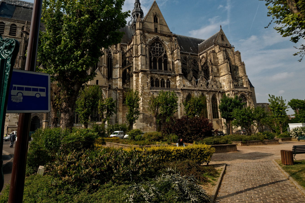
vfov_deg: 54.7
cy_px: 83
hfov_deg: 76.1
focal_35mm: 23
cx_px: 145
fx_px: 195
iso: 200
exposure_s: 1/125
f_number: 9
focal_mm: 16
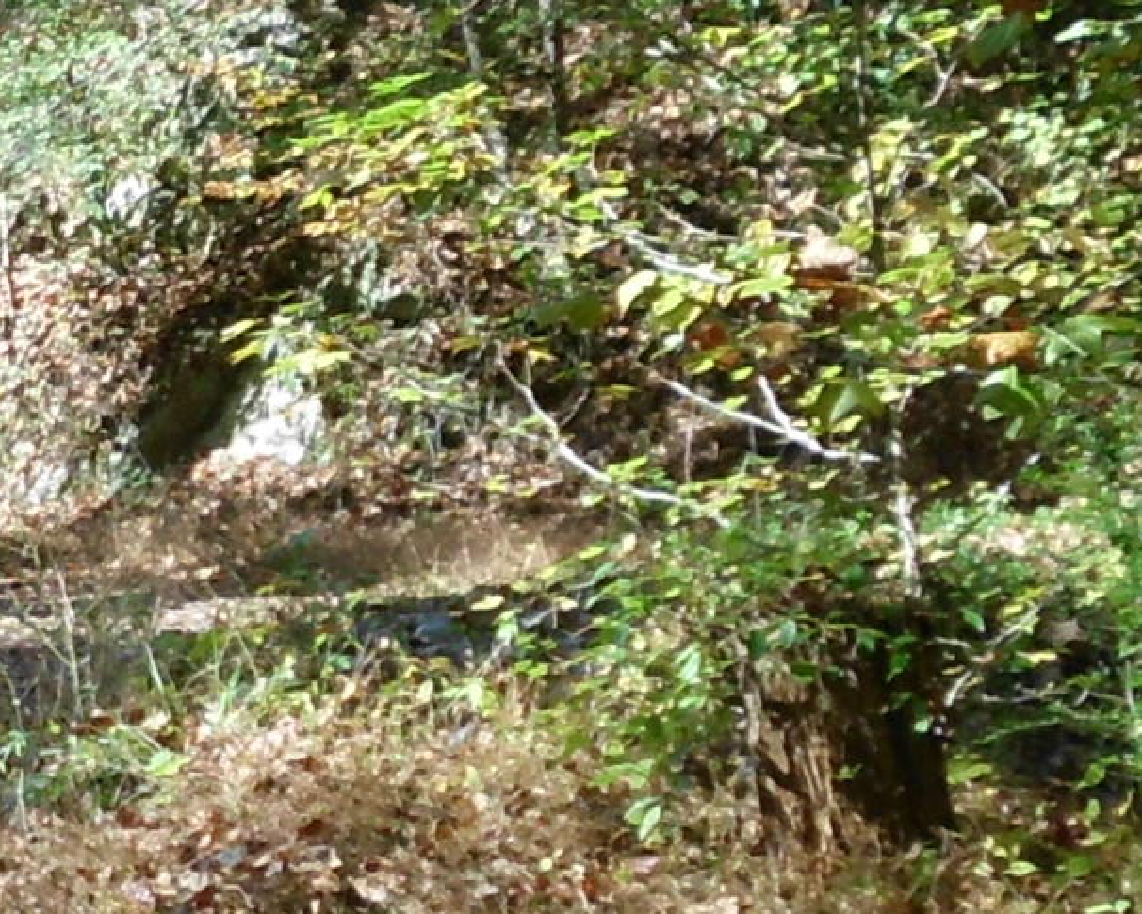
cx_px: -905
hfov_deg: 10.4
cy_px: 220
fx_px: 5882
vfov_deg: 8.9
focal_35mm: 174
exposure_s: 1/234
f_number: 3.2
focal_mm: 6.57
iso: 100
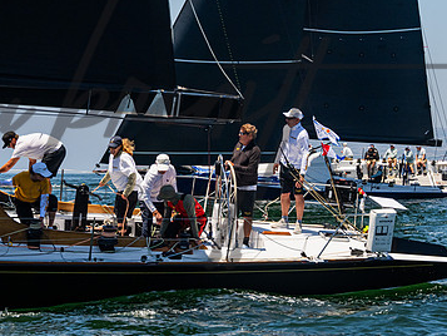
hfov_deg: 11.7
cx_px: 252
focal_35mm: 169
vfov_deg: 8.8
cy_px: 164
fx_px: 2183
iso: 500
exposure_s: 1/2500
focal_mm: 84
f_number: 8
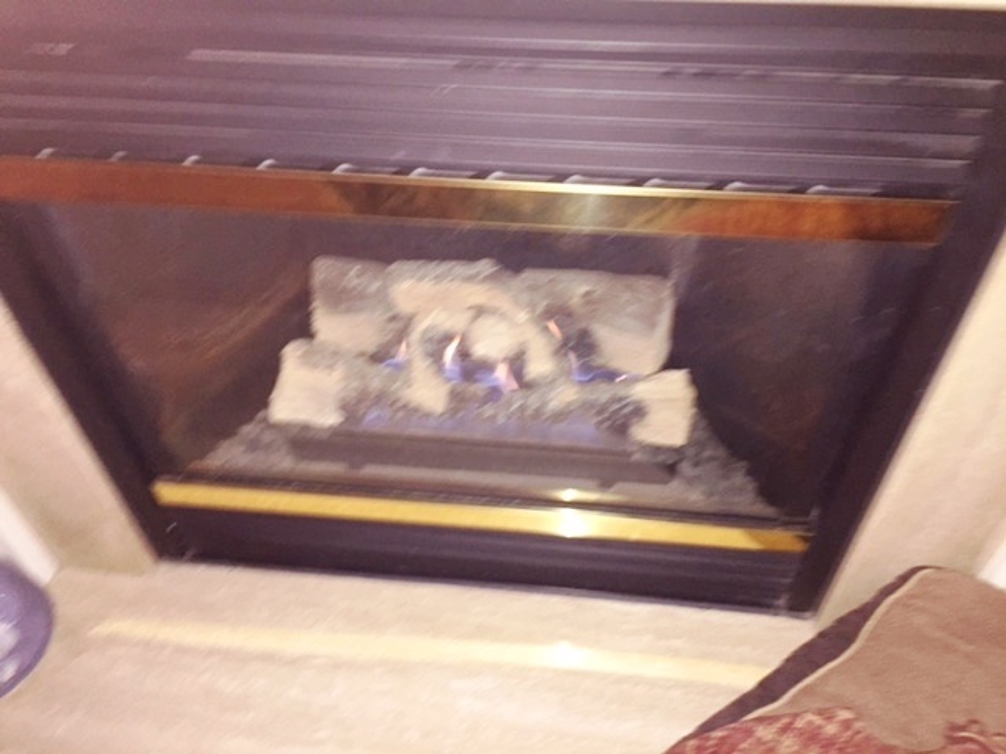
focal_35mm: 29
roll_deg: +7.3
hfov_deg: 61.7
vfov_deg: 48.2
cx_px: 503
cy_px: 377
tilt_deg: -44.2
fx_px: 843
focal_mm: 4.15
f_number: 2.2
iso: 200
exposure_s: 1/16
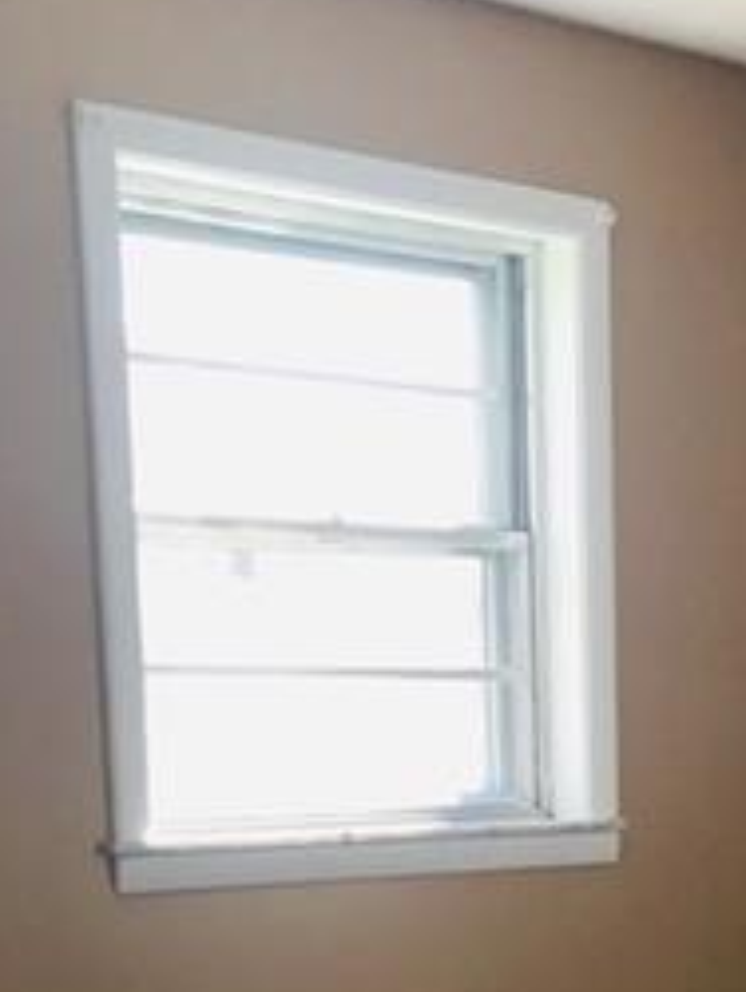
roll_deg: -1.4
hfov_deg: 16.1
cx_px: 1036
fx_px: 2467
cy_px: 1210
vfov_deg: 21.1
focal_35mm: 86
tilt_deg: -13.5
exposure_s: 1/120
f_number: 1.8
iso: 40
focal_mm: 3.99
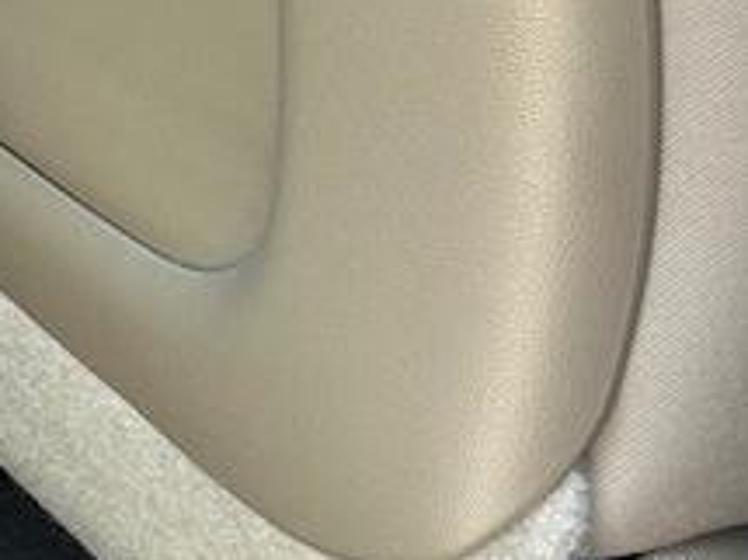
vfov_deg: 9.5
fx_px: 3347
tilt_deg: -25.8
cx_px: -1127
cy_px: 73
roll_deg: +3.9
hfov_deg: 10.6
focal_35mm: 155
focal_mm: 5.7
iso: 32
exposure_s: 1/121
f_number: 1.5
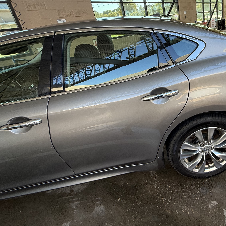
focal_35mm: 22
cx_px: 179
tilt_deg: -19.8
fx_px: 163
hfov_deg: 63.9
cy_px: 78
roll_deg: +7.0
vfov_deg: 67.9
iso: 64
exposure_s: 1/115
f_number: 2.2
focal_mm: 2.22
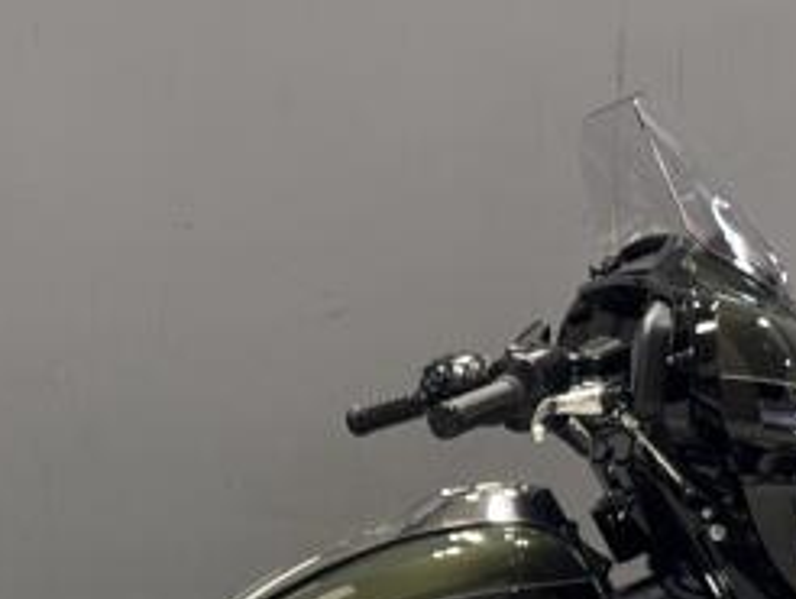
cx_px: 168
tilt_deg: -8.4
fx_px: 3591
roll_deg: -0.2
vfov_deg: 9.4
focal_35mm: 156
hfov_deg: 12.6
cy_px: 709
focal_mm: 6.76
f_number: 1.78
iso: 250
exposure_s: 1/60
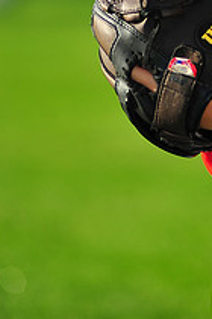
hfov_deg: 2.8
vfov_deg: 4.2
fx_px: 4387
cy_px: -68
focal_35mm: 495
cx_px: 274
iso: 200
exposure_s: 1/2000
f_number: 4
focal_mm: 180
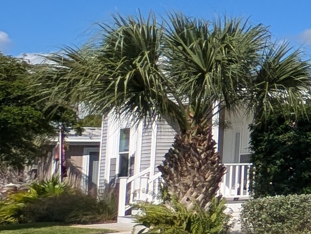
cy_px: 107
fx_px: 639
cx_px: 818
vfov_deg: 20.8
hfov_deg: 13.6
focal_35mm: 71
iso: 40
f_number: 1.95
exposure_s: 1/2725
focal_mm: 2.23
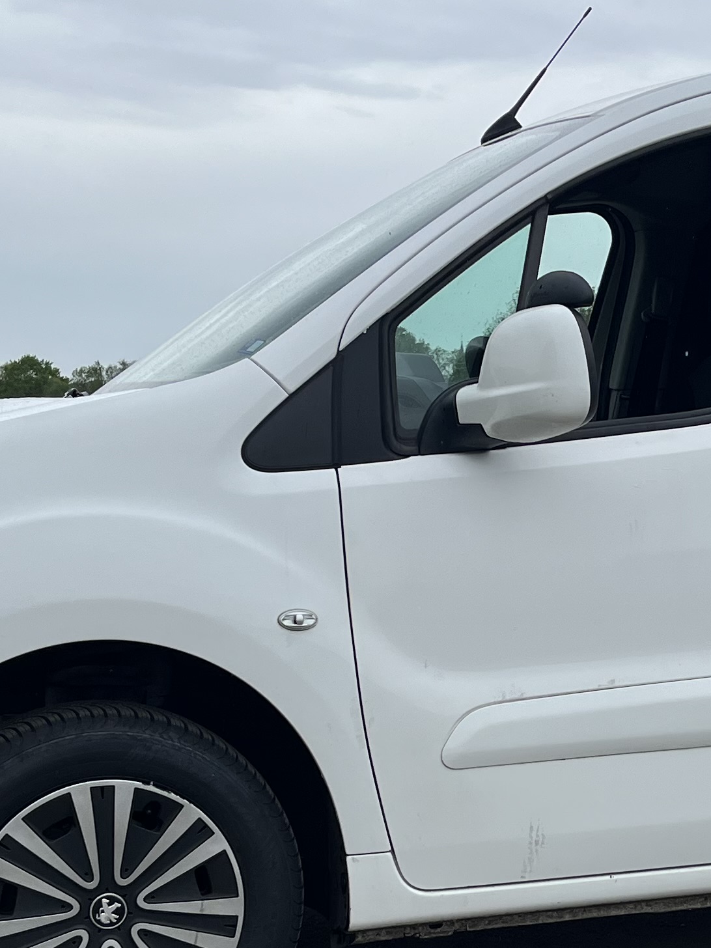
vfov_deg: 26.6
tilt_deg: -7.9
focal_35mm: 72
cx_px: 594
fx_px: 1972
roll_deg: -2.5
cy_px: 723
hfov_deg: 20.2
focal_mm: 5.1
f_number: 1.6
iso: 50
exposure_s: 1/2899
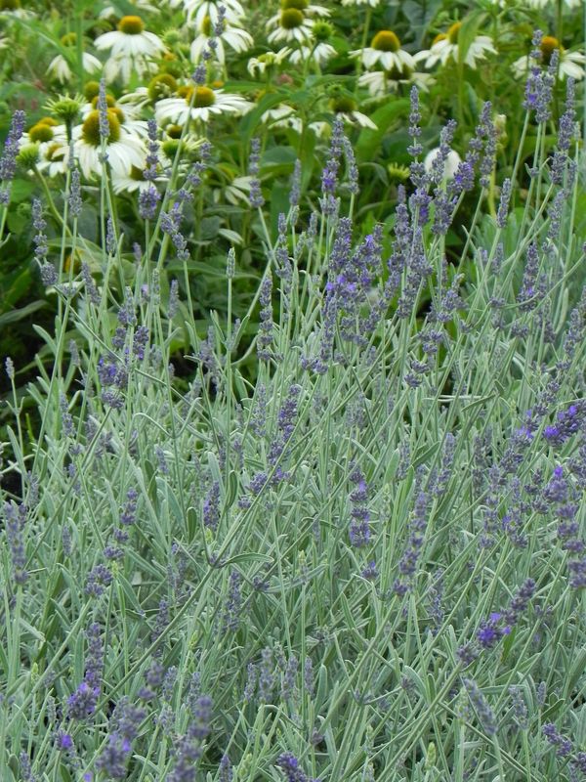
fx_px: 4153
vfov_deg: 10.7
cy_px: 391
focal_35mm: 184
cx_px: 293
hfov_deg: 8.1
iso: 160
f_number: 5
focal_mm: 32.7
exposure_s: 1/50
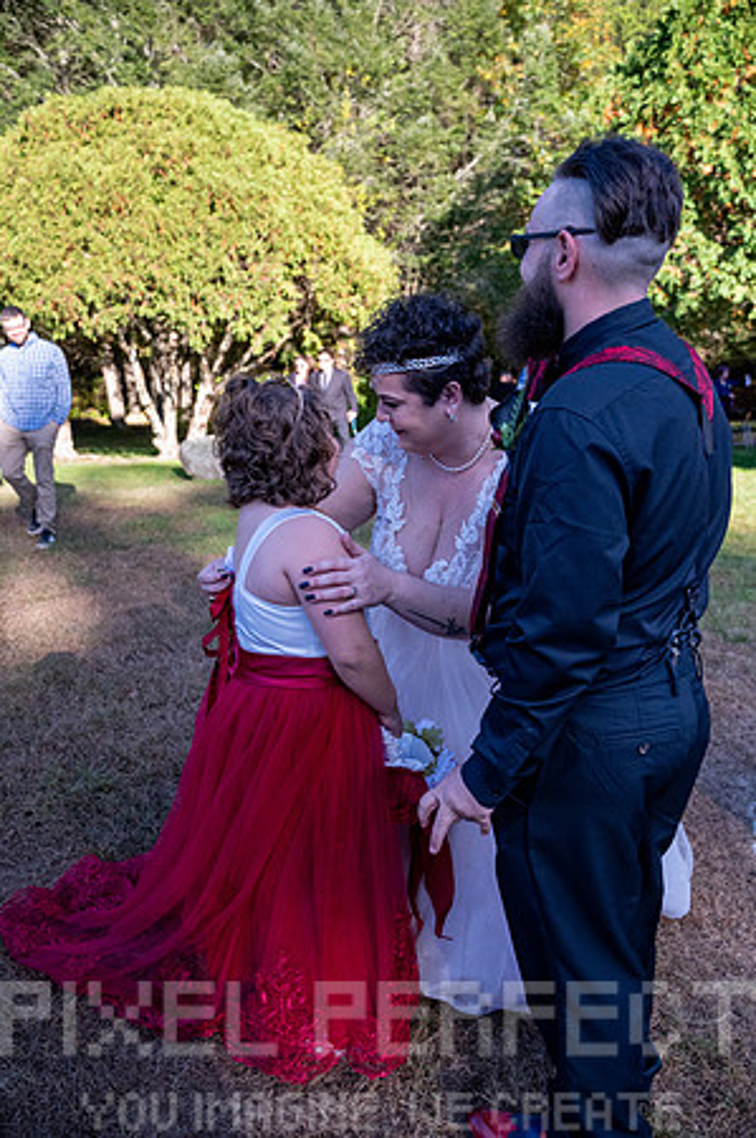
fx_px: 884
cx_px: 378
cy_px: 569
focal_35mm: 28
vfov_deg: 65.5
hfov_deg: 46.3
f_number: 4
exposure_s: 1/8000
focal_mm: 28
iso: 5000
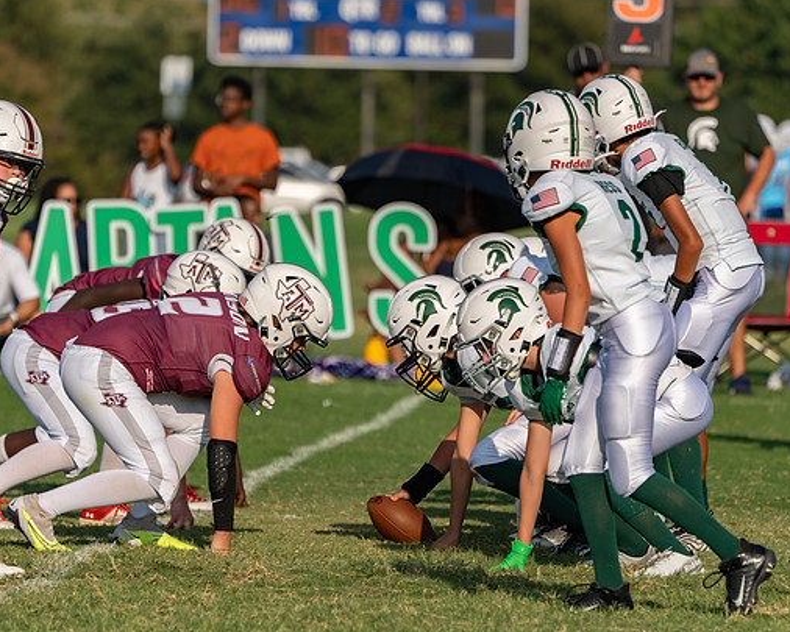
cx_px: 455
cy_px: 373
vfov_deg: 3.8
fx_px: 9635
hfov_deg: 4.7
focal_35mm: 412
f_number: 5.6
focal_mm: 306
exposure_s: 1/1600
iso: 200
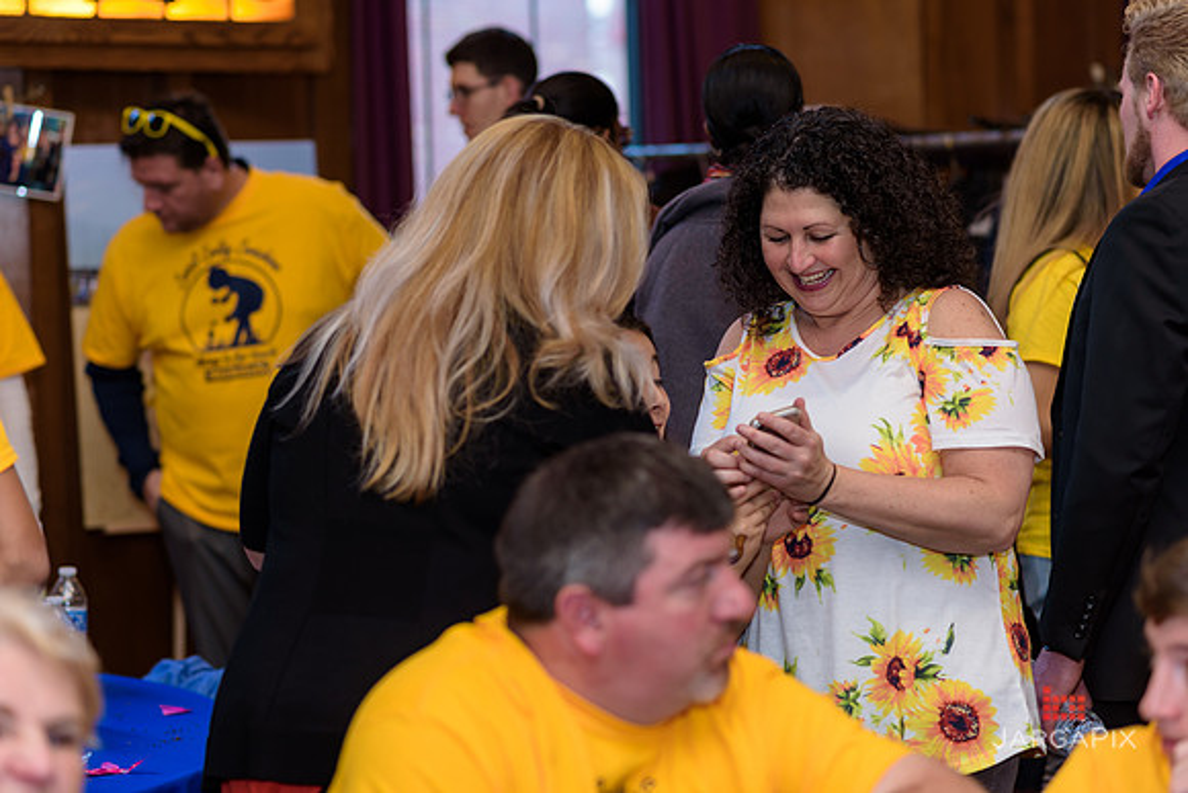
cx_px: 594
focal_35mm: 85
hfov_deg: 23.9
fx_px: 2806
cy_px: 396
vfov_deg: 16.1
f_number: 2.5
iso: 320
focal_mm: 85
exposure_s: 1/160
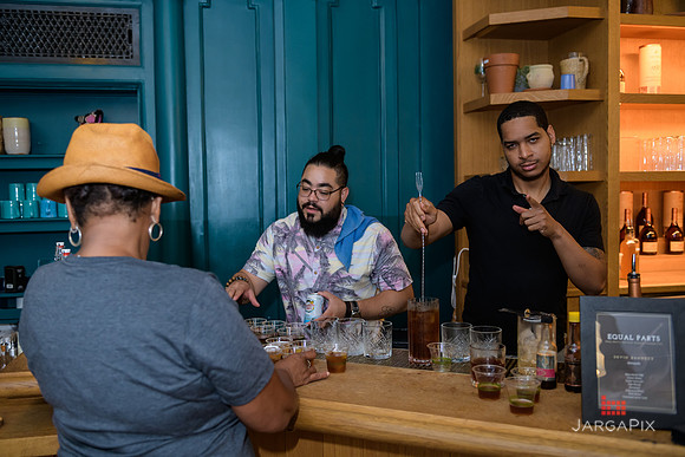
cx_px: 342
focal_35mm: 34
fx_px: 647
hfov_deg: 55.8
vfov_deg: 38.9
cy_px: 228
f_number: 3.2
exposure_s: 1/125
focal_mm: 34
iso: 1000
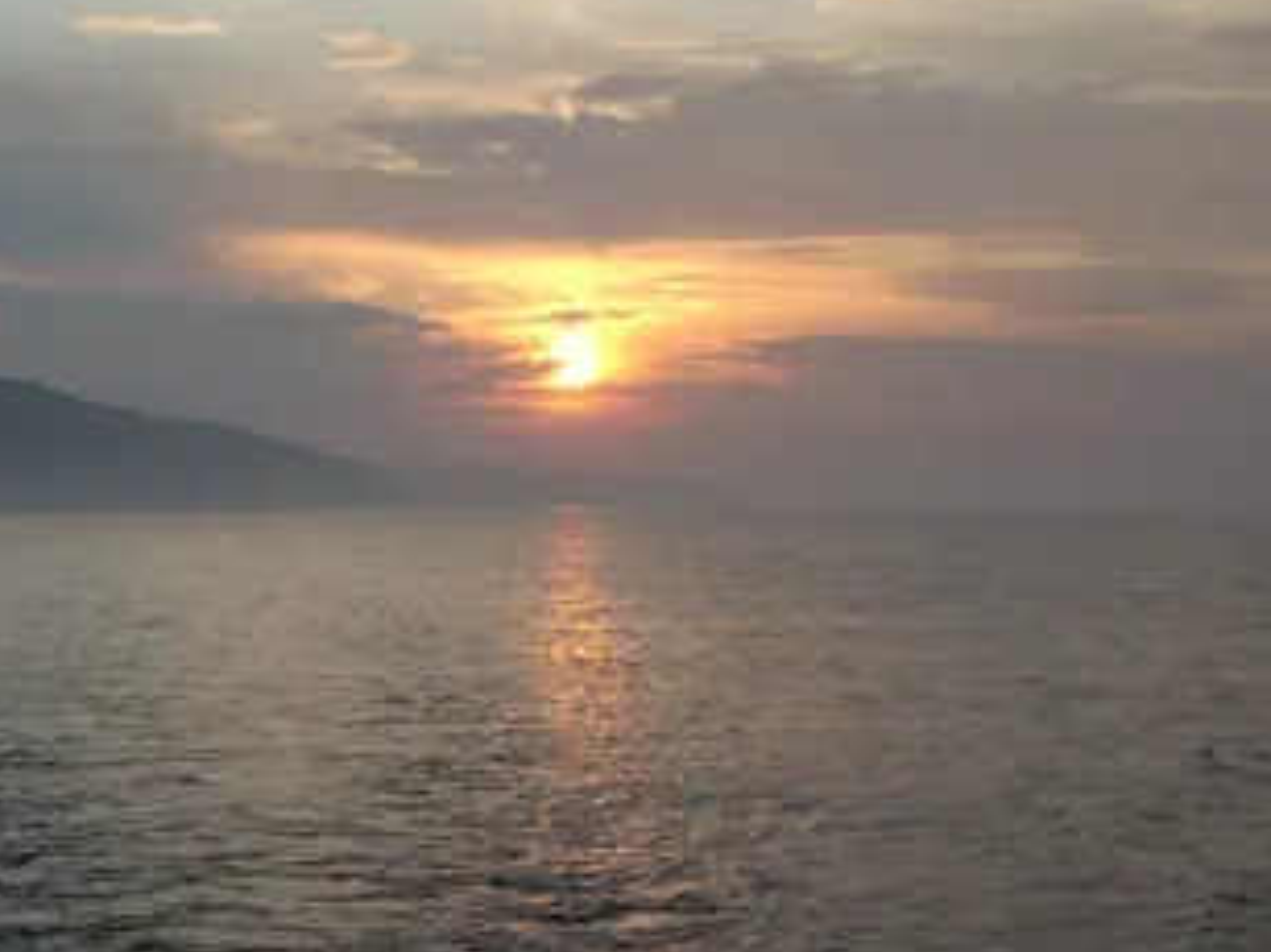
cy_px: 468
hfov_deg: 21.8
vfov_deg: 16.4
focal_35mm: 90
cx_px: 518
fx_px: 3303
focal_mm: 9
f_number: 3.4
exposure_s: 1/310
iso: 64
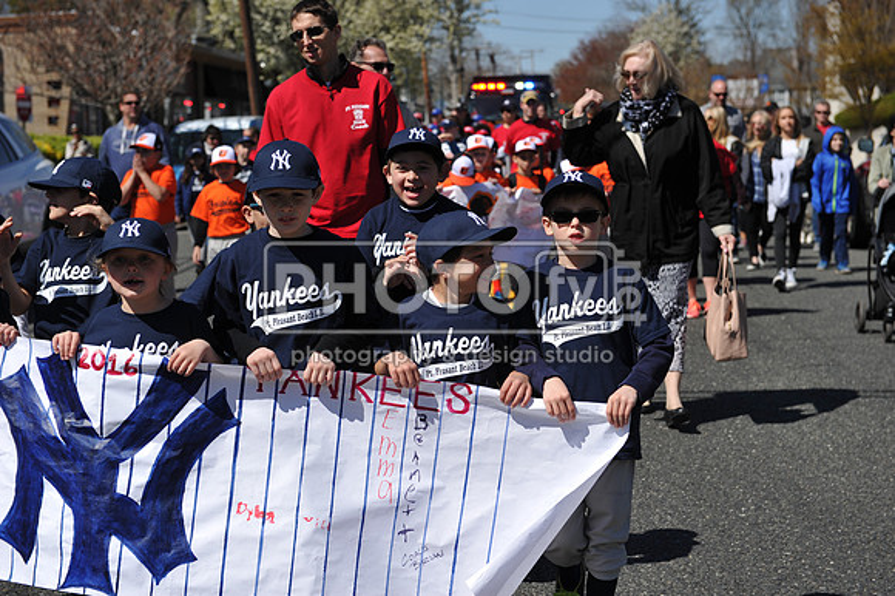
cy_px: 298
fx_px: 1739
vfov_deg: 19.4
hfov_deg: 28.9
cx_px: 448
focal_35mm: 70
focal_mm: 70
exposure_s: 1/1600
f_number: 5
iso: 200
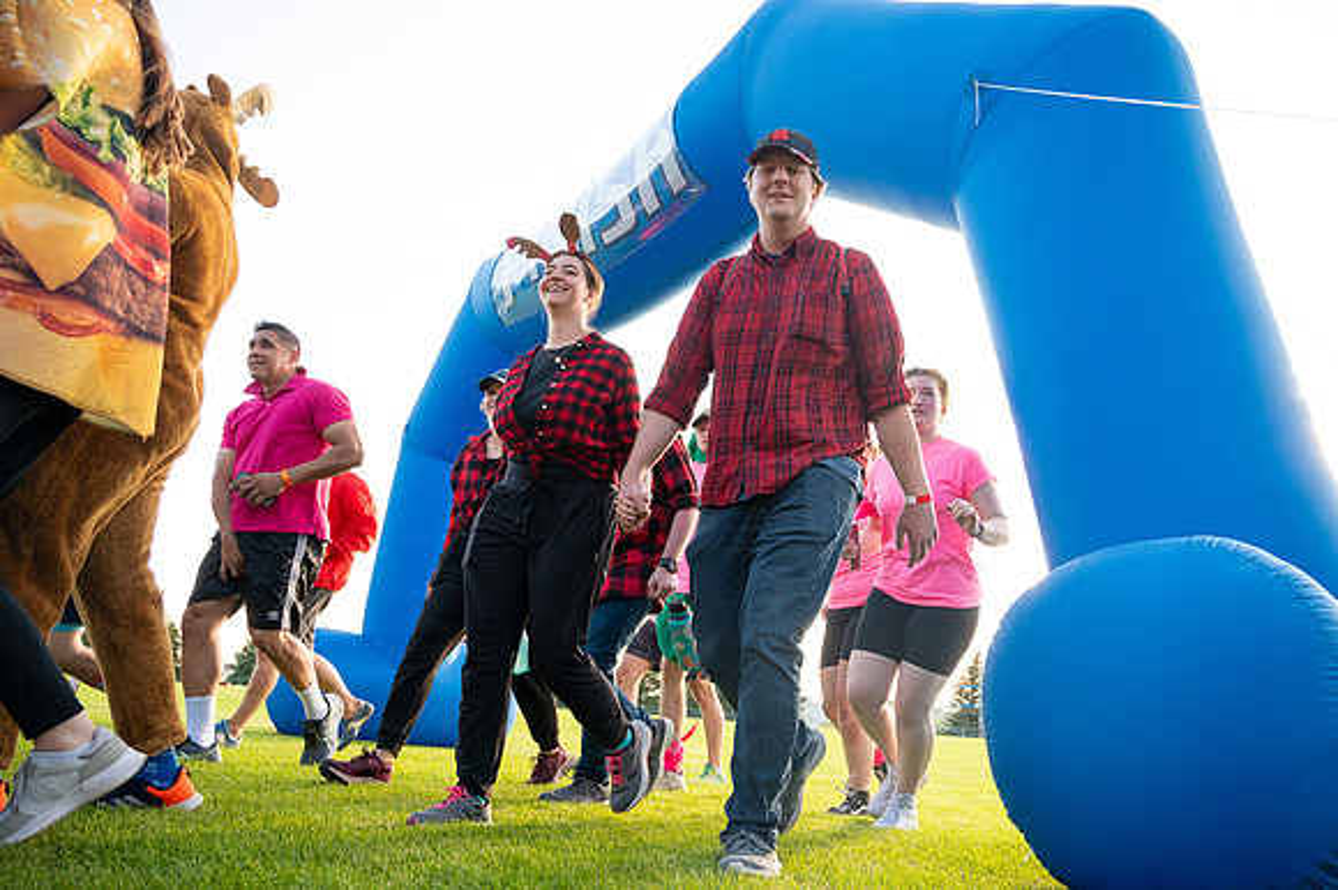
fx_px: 969
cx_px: 727
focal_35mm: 26
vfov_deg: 49.3
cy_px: 473
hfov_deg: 69.1
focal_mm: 24
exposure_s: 1/1000
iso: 640
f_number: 4
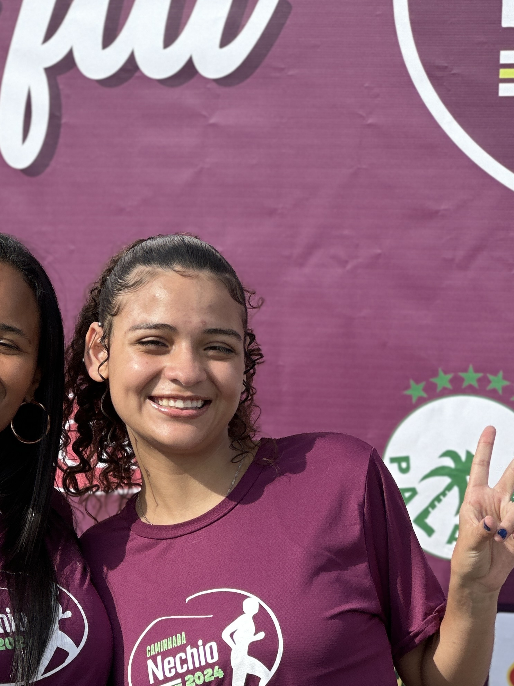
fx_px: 3108
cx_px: 119
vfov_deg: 12.5
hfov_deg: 9.4
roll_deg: -2.7
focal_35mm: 157
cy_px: 516
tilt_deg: -1.2
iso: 32
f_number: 2.8
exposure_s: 1/423
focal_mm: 9
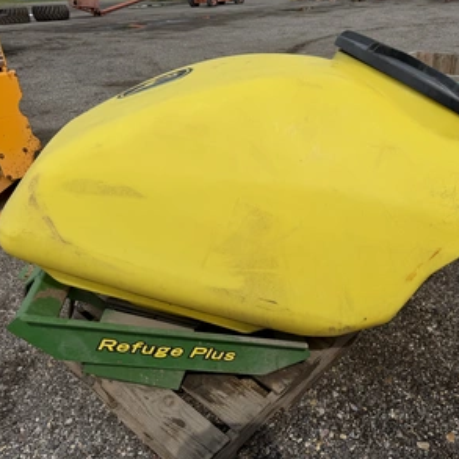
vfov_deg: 55.6
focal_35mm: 29
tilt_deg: -24.6
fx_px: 435
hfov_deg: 54.6
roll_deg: +2.1
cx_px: 304
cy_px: 226
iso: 80
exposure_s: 1/9091
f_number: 1.78
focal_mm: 6.76
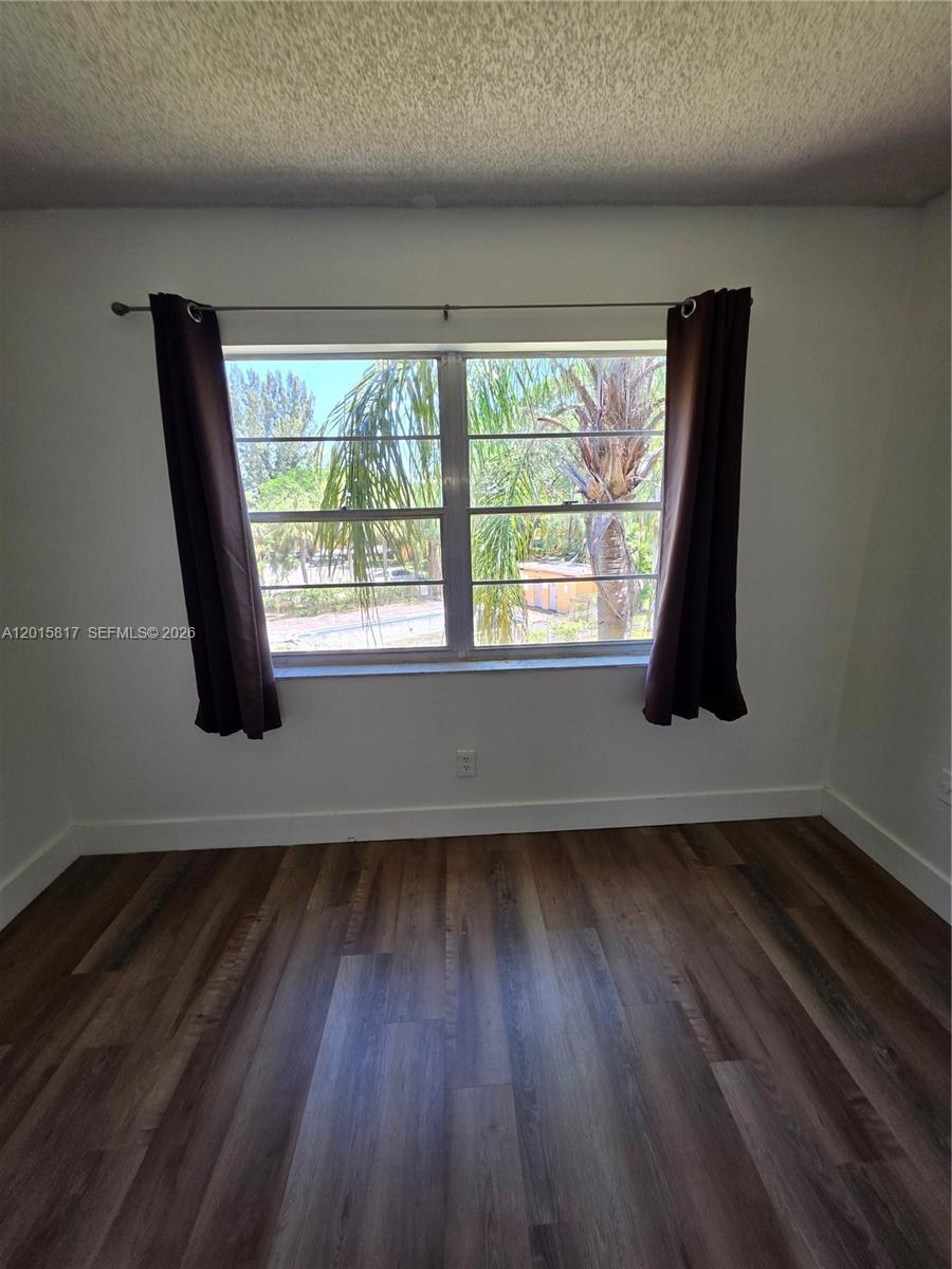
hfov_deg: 89.9
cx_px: 476
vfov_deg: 106.2
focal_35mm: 13
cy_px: 634
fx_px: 477
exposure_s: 1/120
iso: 64
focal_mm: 2.2
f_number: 1.9
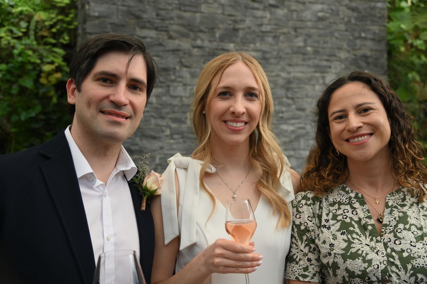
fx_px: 450
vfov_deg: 35.0
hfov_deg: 50.7
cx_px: 214
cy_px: 142
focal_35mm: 38
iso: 400
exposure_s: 1/125
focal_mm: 38
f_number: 4
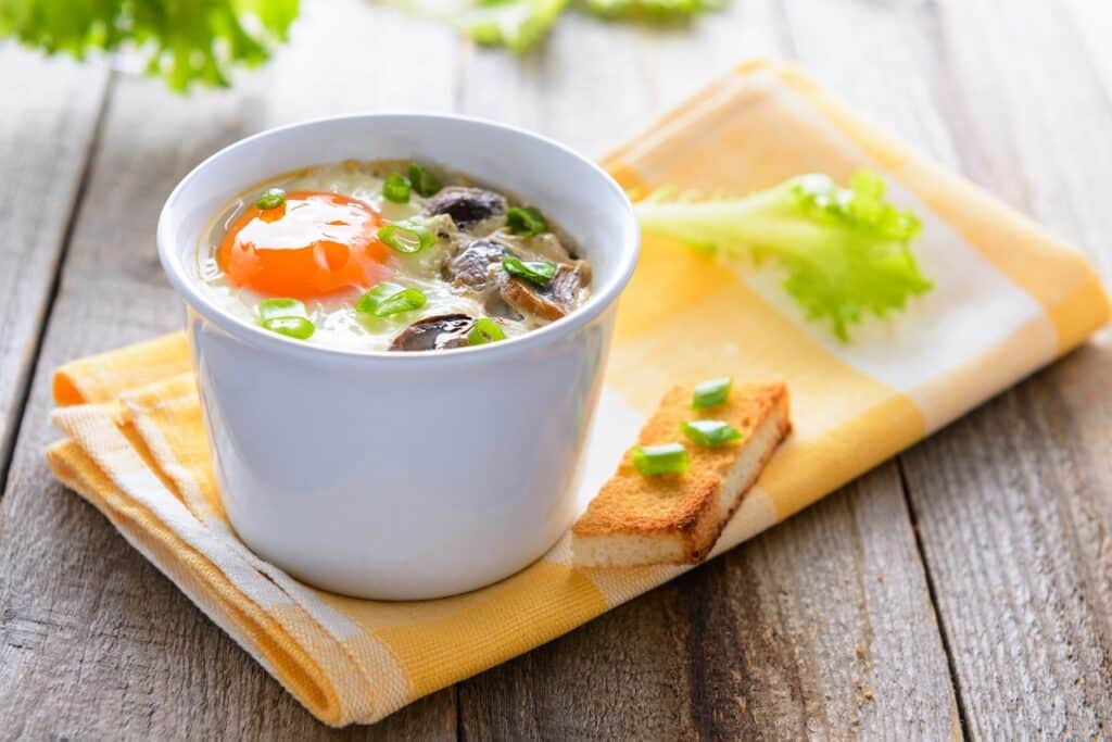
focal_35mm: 70
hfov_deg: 28.8
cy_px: 371
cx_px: 556
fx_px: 2162
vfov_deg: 19.5
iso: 200
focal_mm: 70
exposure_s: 1/100
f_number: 7.1
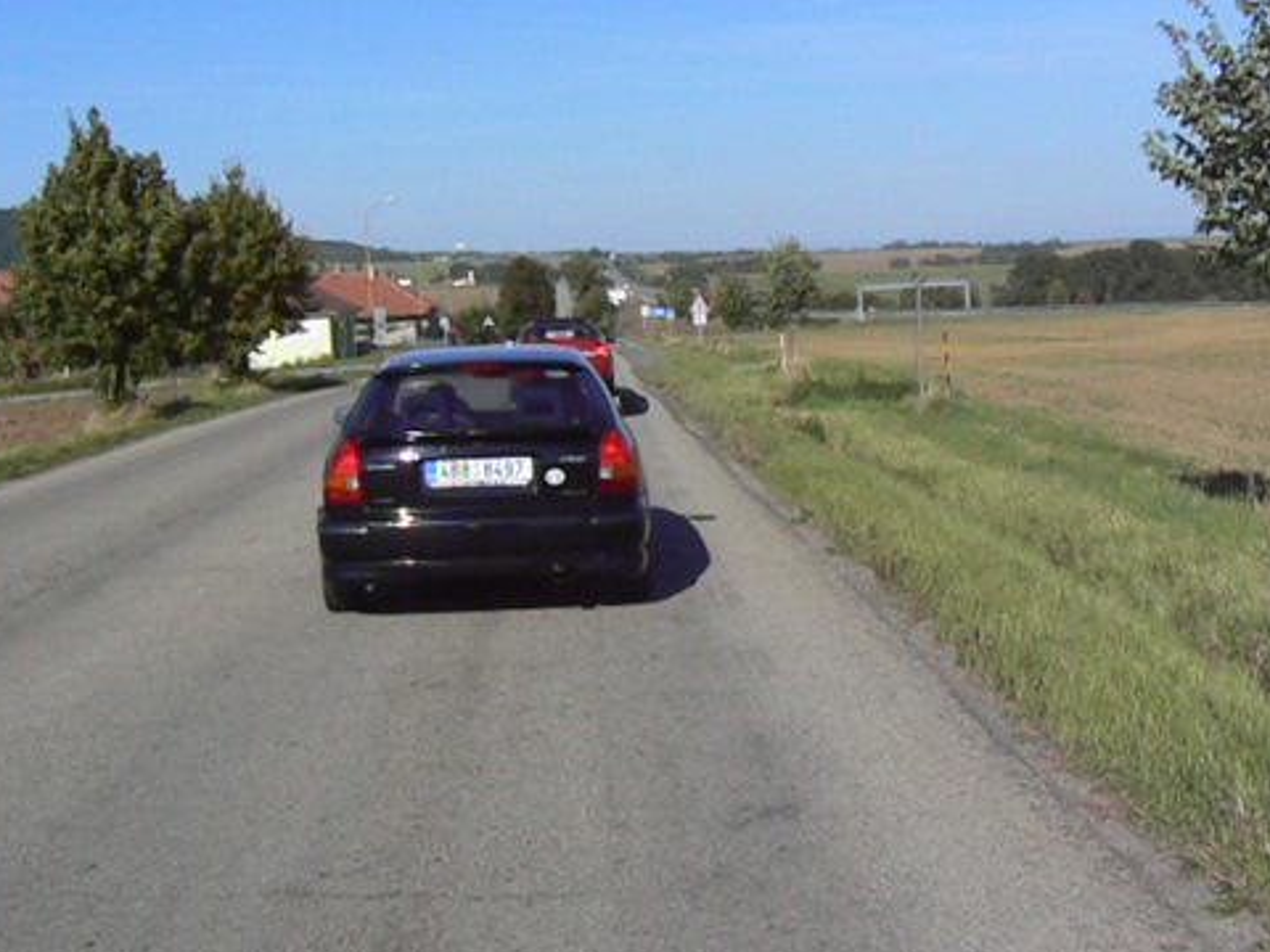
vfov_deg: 30.2
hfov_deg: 39.6
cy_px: 378
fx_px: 1761
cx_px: 728
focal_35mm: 48
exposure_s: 1/1600
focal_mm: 6
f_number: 8
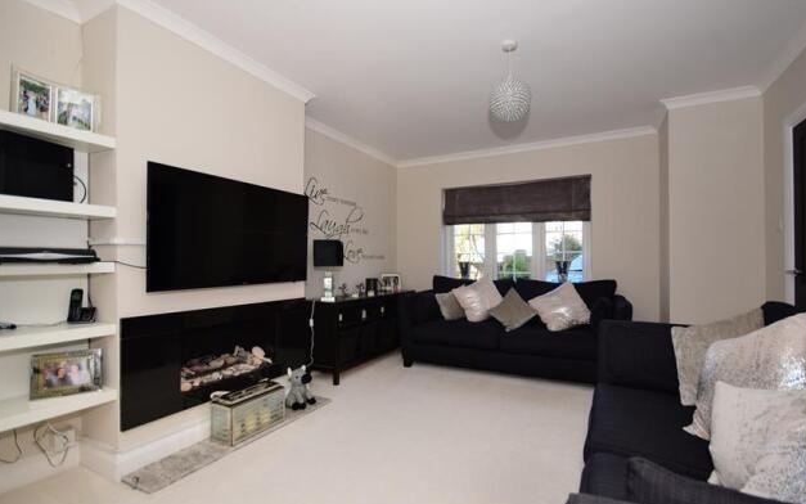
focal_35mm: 16
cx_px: 418
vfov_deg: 71.3
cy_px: 259
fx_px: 351
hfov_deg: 97.8
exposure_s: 1/200
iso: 400
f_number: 7.1
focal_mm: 10
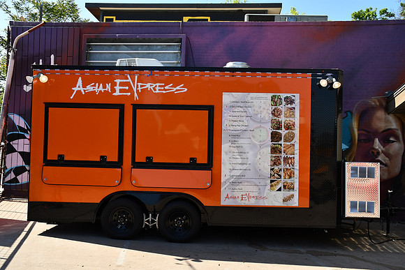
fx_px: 405
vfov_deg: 36.9
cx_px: 202
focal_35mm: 36
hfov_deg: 53.1
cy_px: 135
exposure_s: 1/640
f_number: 13
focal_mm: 24
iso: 800
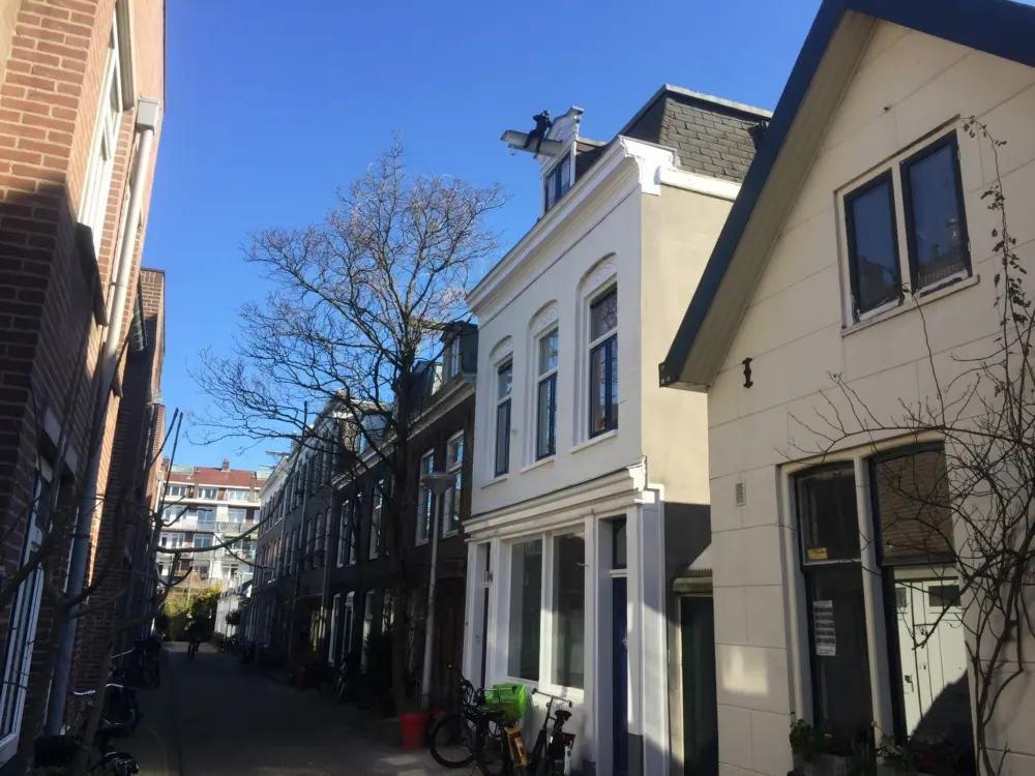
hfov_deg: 61.7
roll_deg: -0.9
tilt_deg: +16.1
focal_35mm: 29
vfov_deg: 48.2
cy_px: 388
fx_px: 867
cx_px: 518
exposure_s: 1/879
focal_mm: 4.15
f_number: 2.2
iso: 32
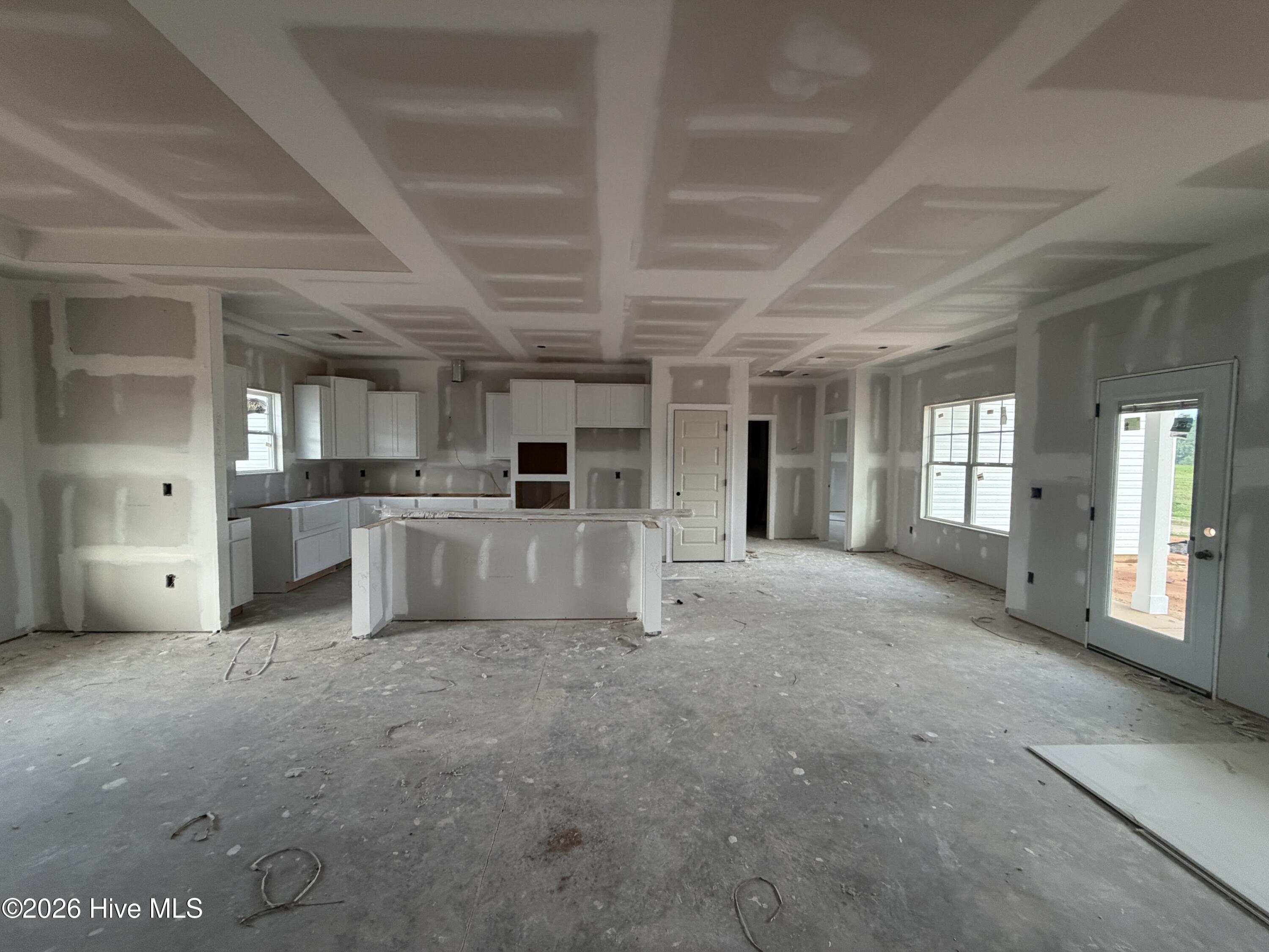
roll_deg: -0.5
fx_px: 513
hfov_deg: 102.1
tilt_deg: -1.8
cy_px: 476
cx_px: 634
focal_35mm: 14
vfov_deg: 85.7
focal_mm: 2.22
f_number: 2.2
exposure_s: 1/100
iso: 320
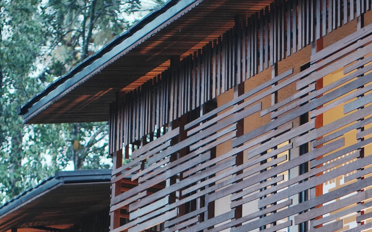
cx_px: 271
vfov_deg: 10.3
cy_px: 289
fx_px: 1267
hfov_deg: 16.6
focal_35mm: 125
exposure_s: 1/100
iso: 1600
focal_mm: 50
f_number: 2.5
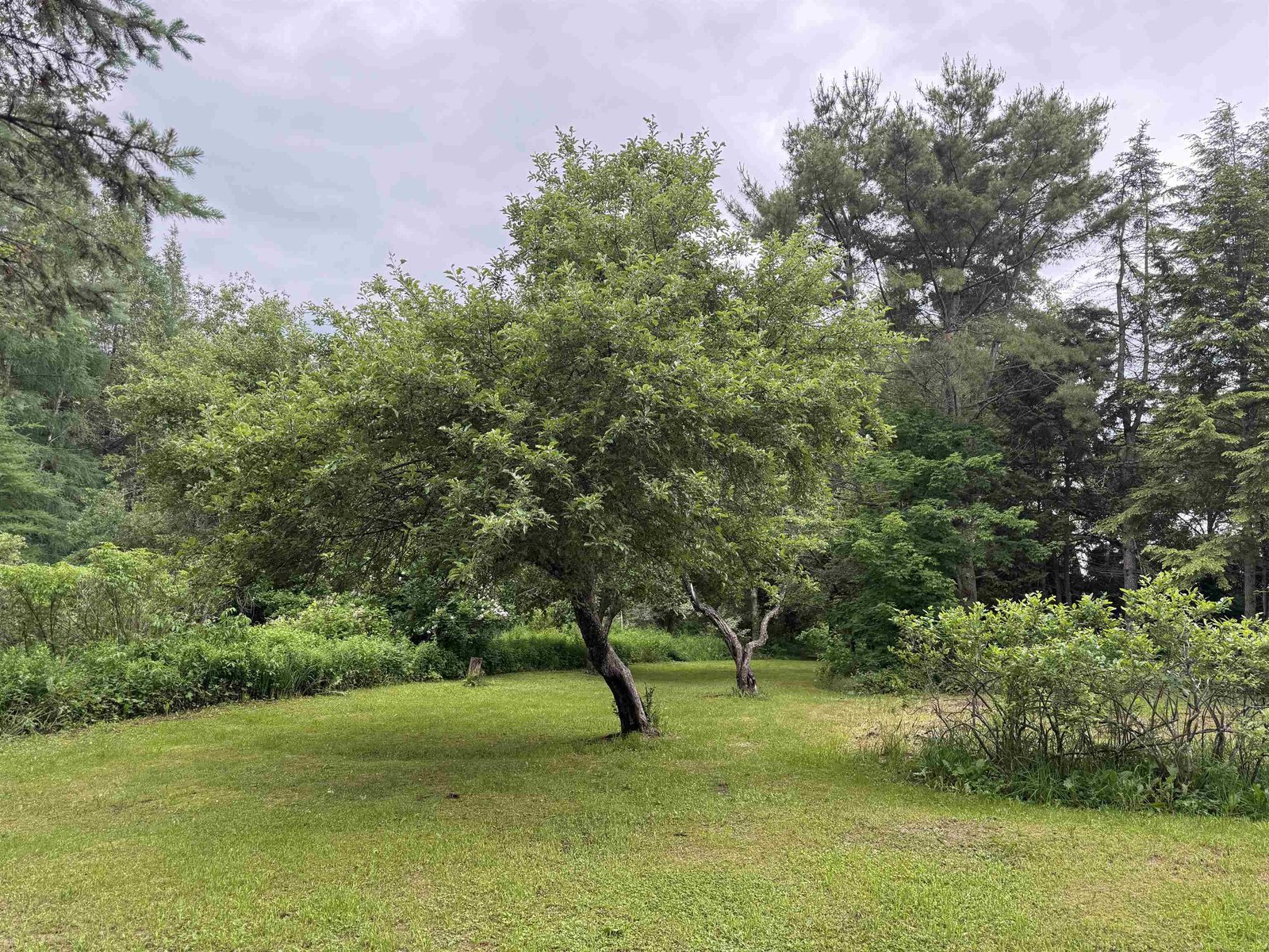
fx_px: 880
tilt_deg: +5.5
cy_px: 476
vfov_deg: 56.8
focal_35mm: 24
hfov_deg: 71.6
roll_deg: -2.7
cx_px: 634
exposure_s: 1/383
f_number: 1.78
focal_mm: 6.76
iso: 100
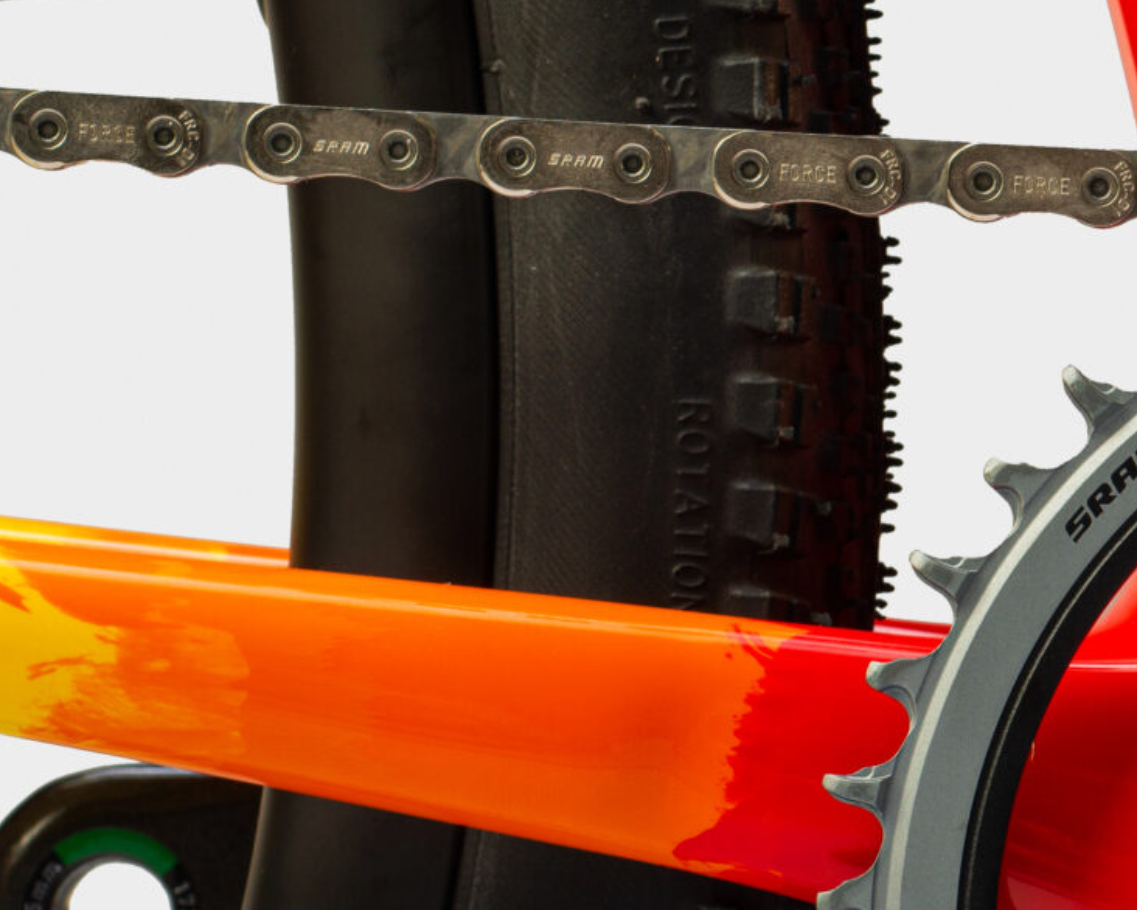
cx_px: 1791
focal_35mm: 279
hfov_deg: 6.8
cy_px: 908
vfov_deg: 5.5
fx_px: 9391
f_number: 13
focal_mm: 85
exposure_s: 1/160
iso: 100
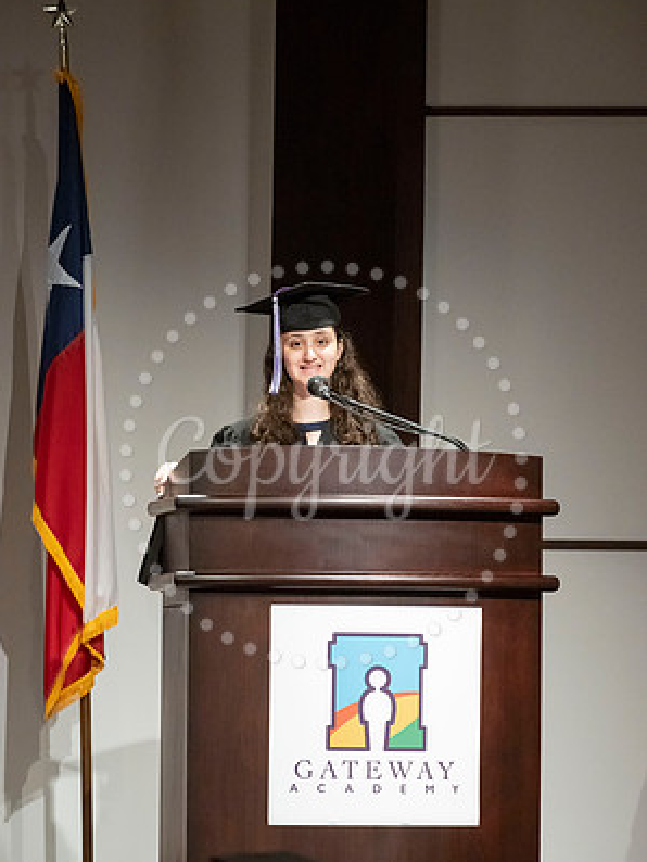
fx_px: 5156
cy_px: 462
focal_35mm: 207
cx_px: 324
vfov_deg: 9.6
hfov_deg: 7.2
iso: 6400
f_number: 8
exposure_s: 1/200
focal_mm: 190
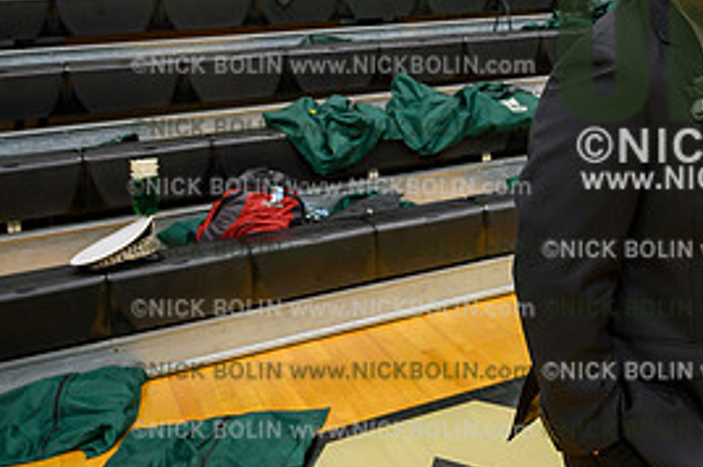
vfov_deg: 25.3
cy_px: 66
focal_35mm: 52
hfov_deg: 34.0
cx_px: 742
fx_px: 1014
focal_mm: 24
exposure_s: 1/15
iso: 200
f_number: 4.5
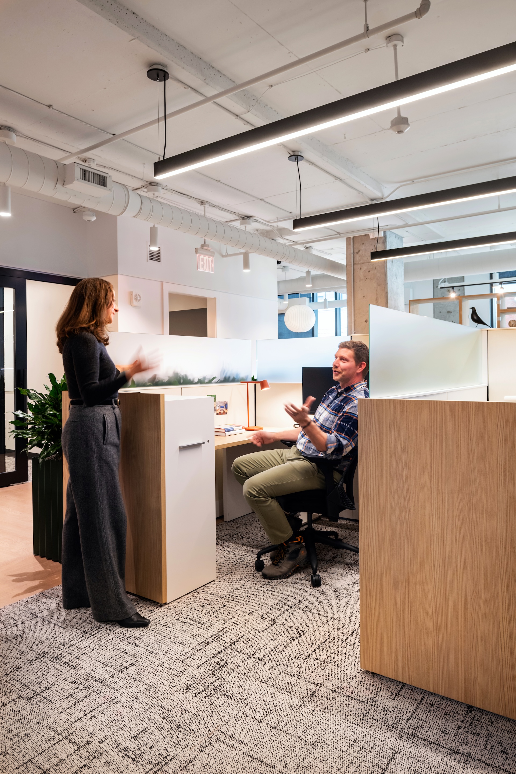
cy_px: 387
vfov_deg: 73.7
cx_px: 258
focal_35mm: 24
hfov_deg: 53.1
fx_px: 516
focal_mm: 24
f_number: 8
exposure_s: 1/6
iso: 400
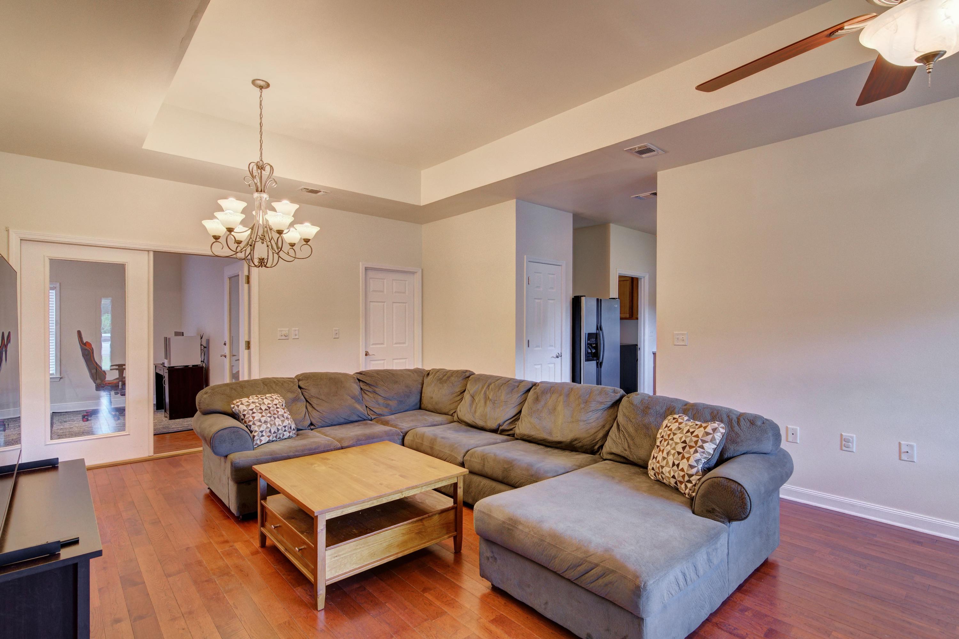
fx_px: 426
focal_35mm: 16
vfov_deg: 73.7
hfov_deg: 96.7
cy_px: 320
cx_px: 480
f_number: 8
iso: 400
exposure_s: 1/125
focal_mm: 11
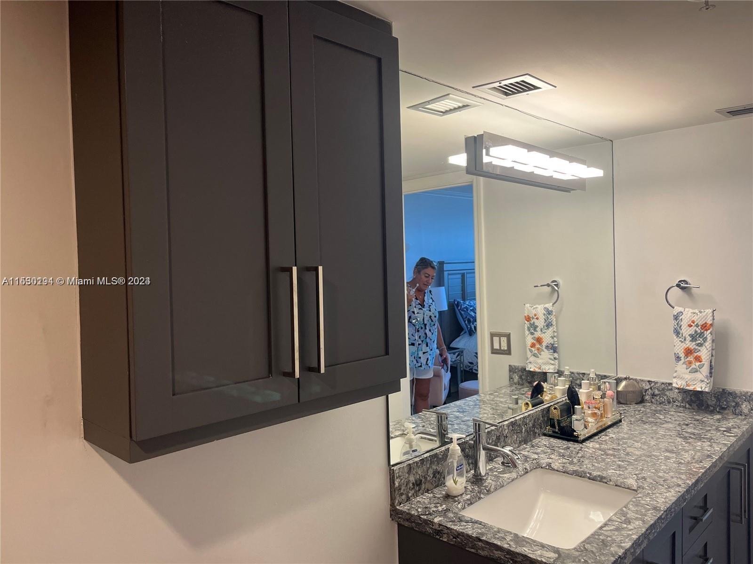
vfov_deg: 53.1
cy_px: 282
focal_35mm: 26
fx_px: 566
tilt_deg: -0.5
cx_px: 376
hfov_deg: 67.3
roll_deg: +2.0
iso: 125
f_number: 1.6
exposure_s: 1/120
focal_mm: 5.1
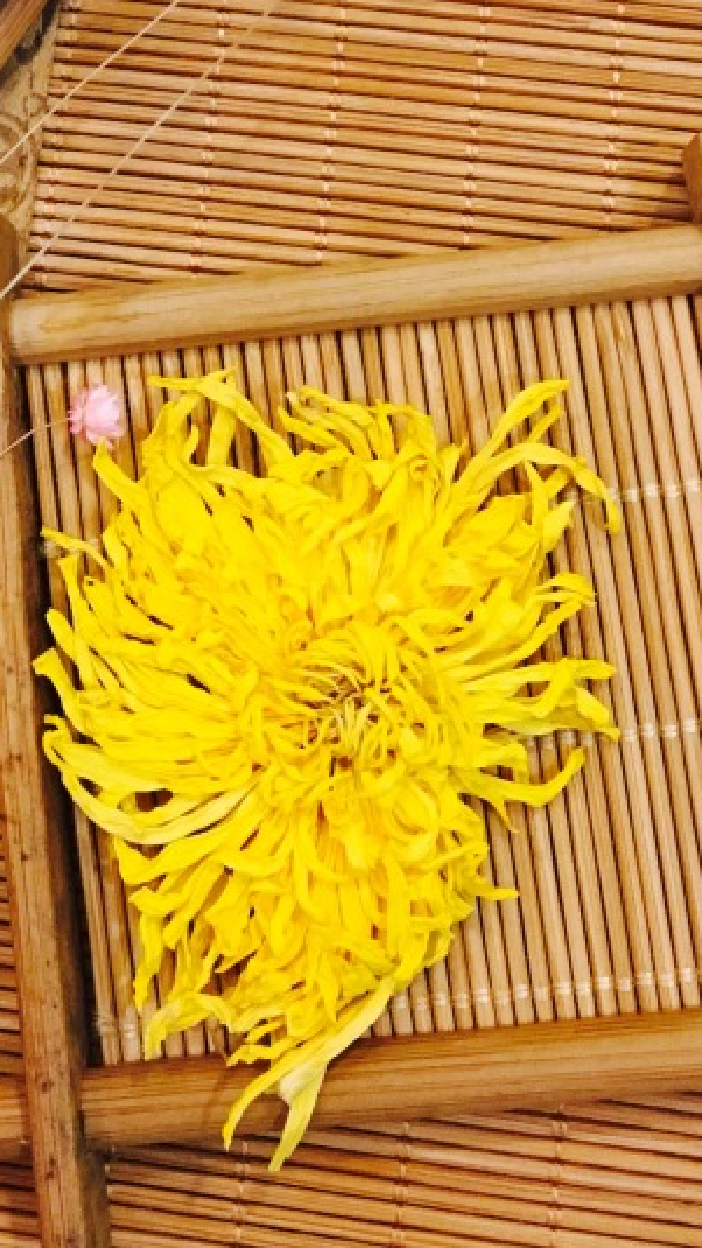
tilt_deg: -75.5
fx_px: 2084
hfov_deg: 18.9
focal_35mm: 63
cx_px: 145
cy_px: 48
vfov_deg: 31.2
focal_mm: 4.15
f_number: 2.2
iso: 200
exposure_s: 1/33
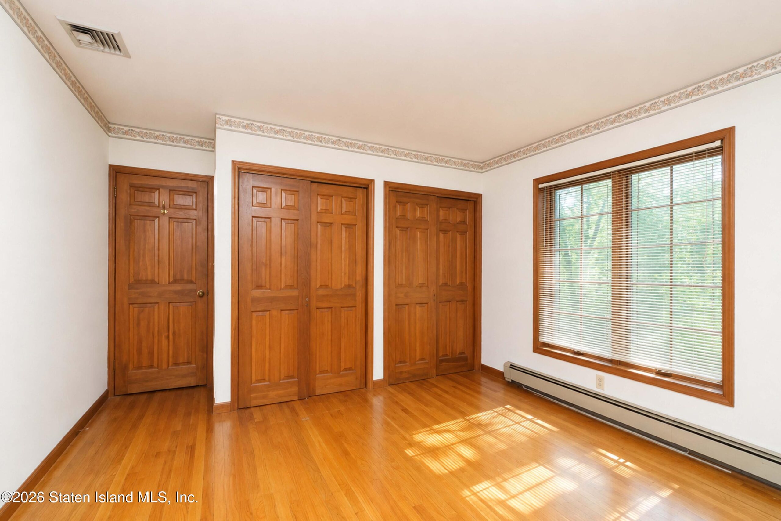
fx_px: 325
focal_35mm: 15
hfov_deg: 100.4
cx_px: 390
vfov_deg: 77.3
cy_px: 260
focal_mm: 10
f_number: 8
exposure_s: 1/60
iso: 2000
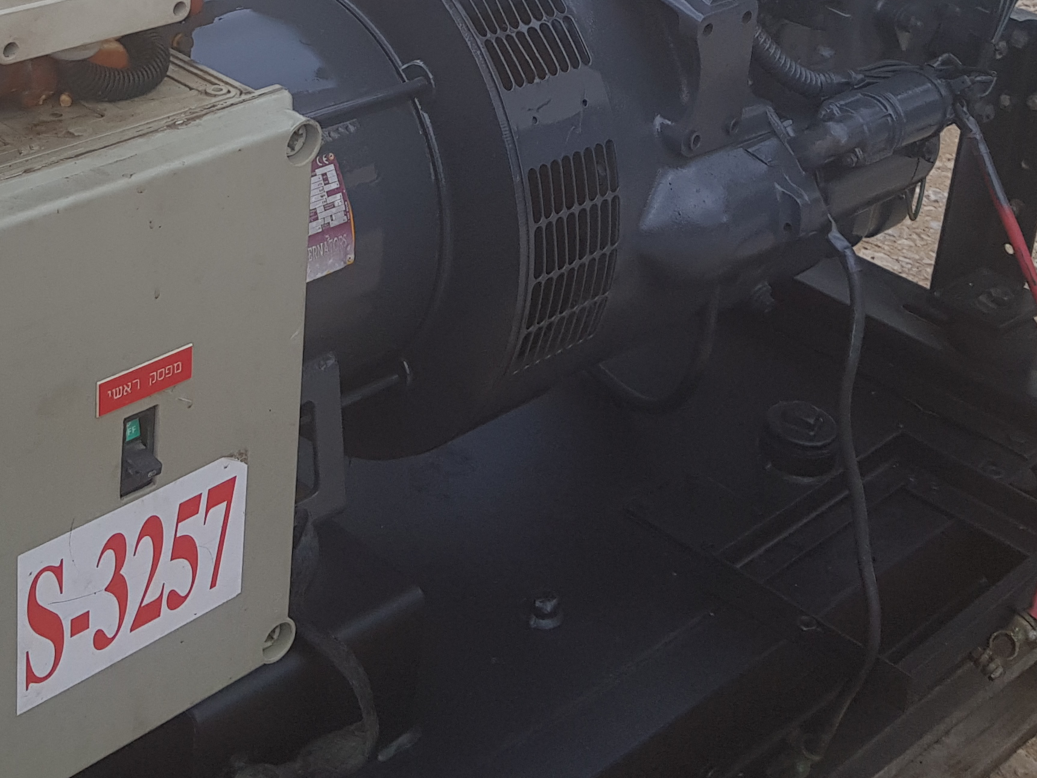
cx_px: 434
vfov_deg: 22.6
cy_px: -92
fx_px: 1827
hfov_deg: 31.6
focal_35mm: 61
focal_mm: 4.2
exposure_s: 1/120
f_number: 1.7
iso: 50
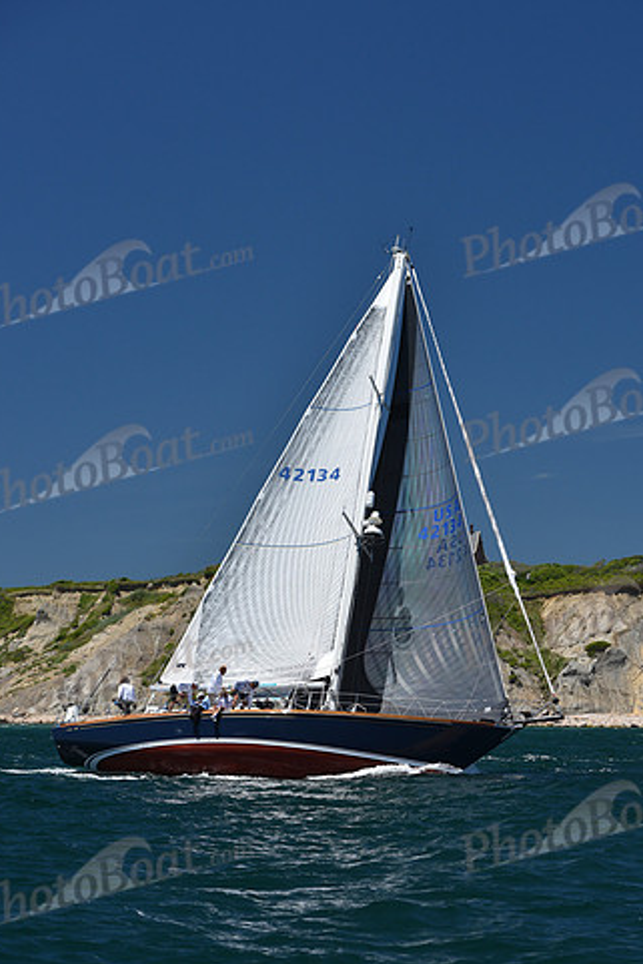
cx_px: 358
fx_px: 2972
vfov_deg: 18.4
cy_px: 543
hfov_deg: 12.3
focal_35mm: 111
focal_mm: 92
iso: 250
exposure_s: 1/800
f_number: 5.6
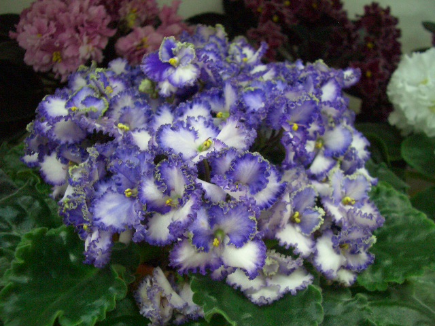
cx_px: 218
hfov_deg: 52.6
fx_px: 440
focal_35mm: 35
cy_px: 163
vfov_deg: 40.7
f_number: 2.6
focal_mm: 5.8
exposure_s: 1/40
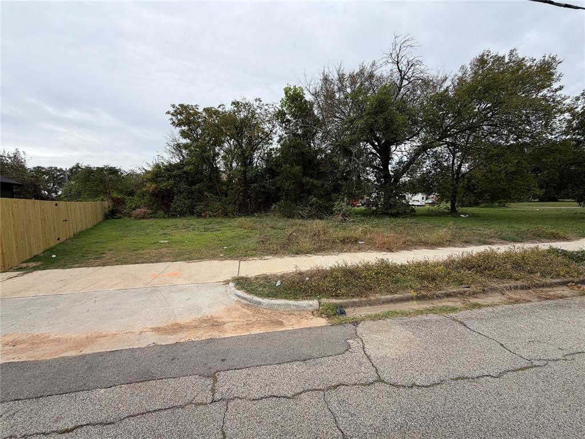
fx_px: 237
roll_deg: +1.5
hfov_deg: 102.1
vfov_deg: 85.7
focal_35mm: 14
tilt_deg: -3.4
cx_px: 292
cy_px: 220
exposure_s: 1/502
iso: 64
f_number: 2.2
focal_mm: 2.22
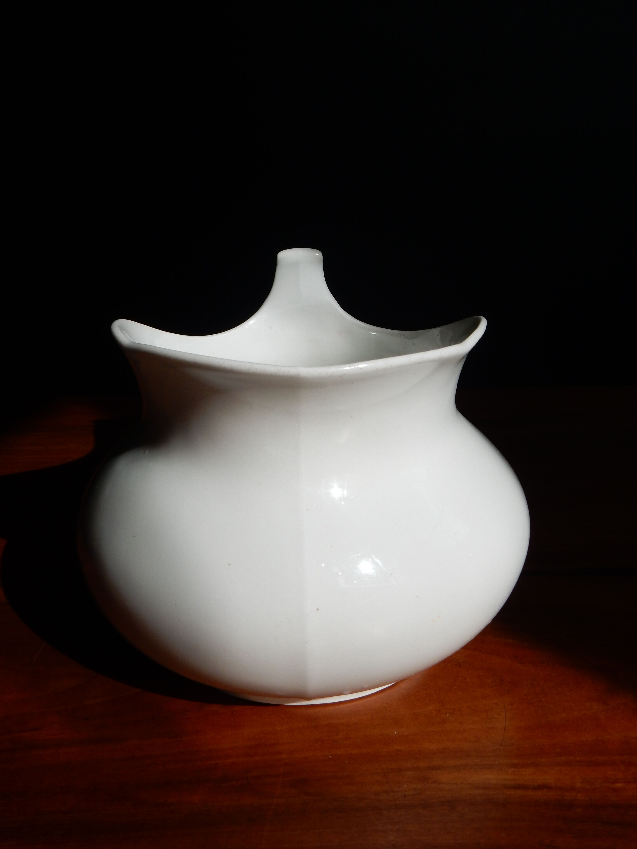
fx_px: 1055
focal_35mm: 43
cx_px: 318
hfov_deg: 33.6
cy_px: 424
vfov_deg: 43.9
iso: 125
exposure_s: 1/800
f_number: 4.2
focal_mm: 7.6
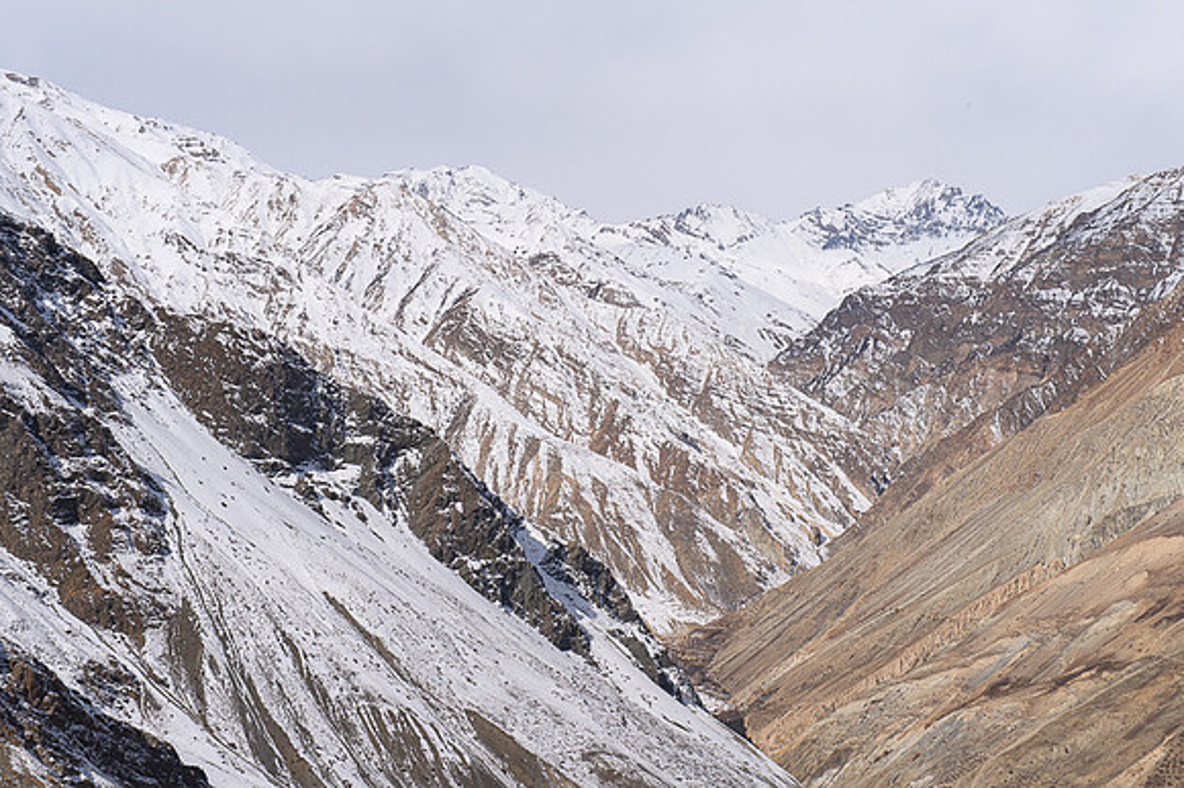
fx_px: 1972
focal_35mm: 60
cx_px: 592
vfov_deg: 22.6
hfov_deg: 33.4
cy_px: 394
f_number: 14
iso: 400
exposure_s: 1/1250
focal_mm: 60
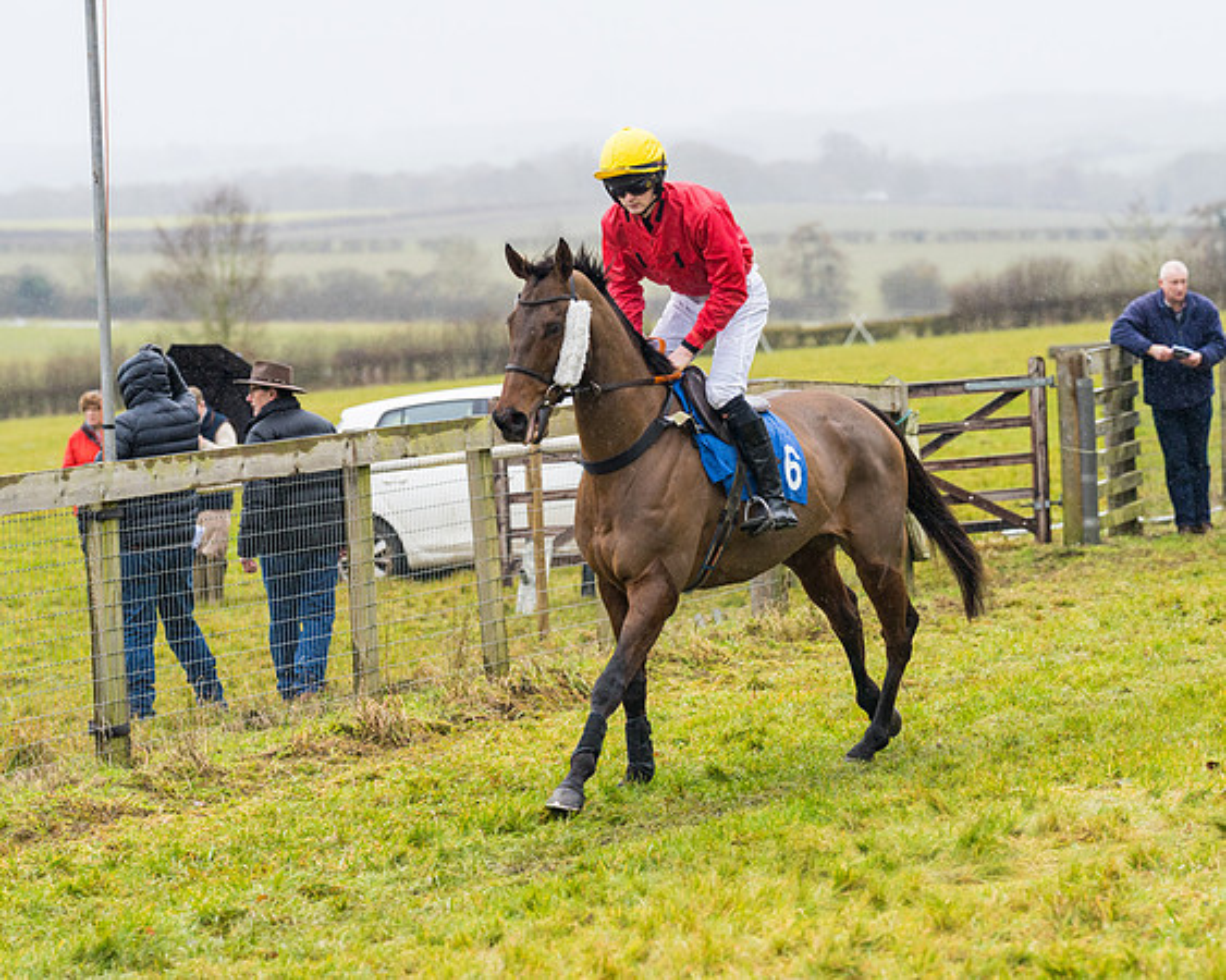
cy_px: 519
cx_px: 606
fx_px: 5852
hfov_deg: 12.0
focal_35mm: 161
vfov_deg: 9.6
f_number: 4
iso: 800
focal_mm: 135
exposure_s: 1/1000
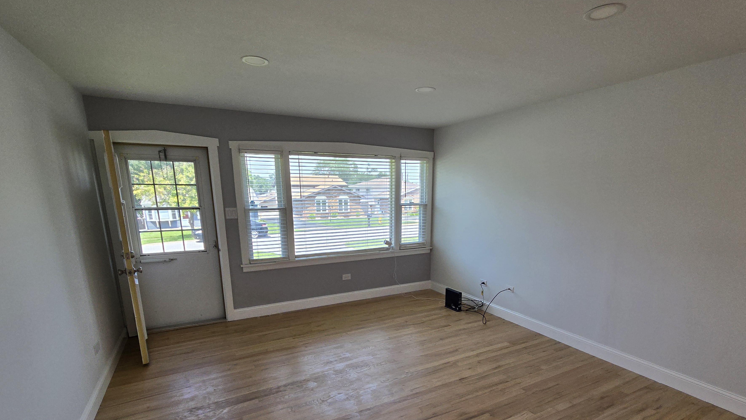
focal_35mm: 16
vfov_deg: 65.9
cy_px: 266
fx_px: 317
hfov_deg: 99.3
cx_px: 391
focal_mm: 2.2
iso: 50
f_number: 2.2
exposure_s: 1/190
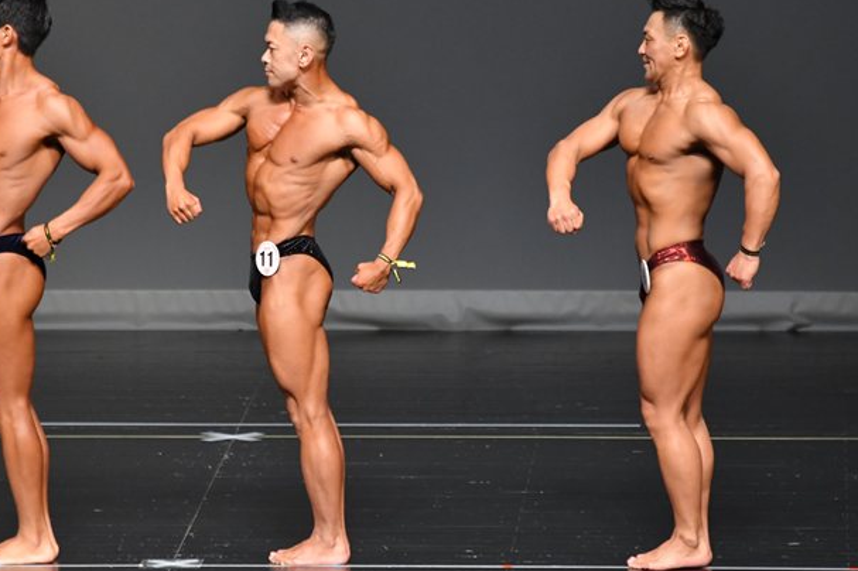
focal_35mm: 402
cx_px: 391
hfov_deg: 5.1
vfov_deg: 3.4
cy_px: 278
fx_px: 9575
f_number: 5.6
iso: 2800
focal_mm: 210
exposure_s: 1/400
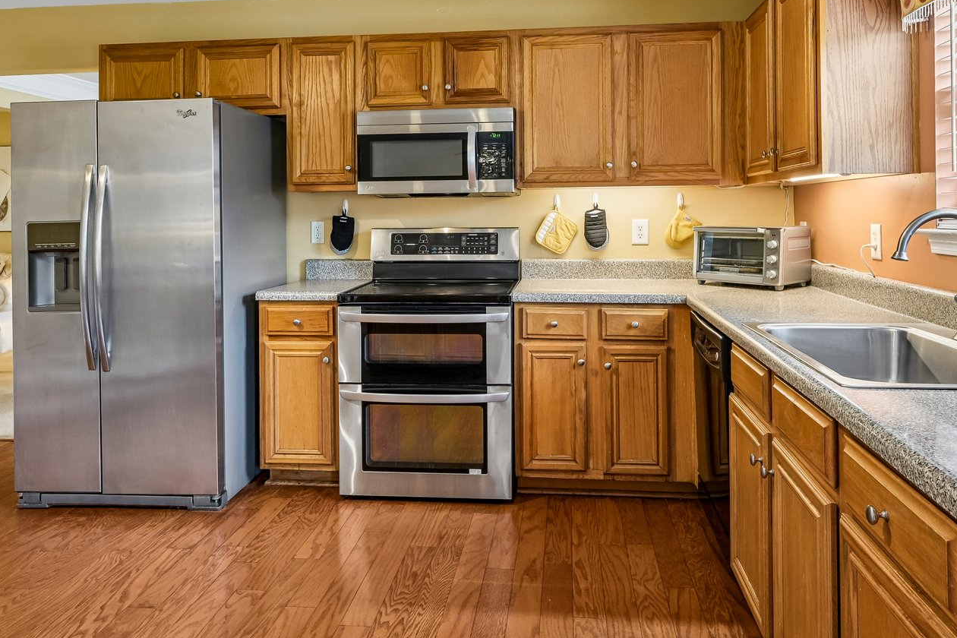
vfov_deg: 47.3
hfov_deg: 67.7
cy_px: 203
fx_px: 713
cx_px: 497
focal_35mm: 27
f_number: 8
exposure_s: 1/25
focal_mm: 16.5
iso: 400
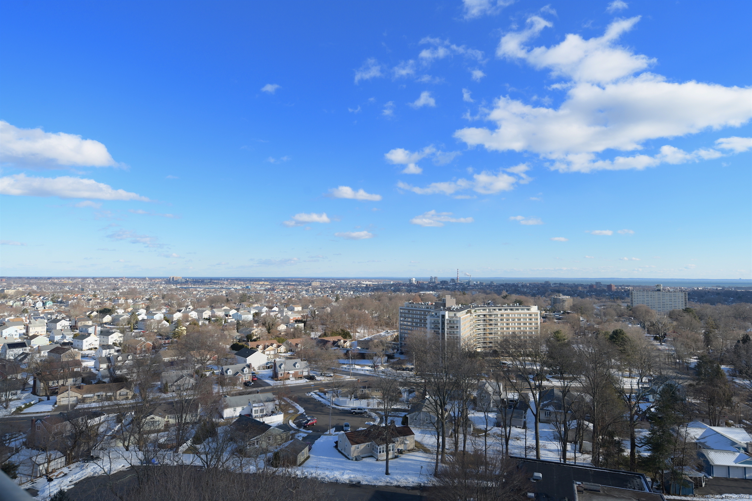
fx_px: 501
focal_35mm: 24
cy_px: 250
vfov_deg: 53.1
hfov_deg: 73.7
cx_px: 376
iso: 125
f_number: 6.3
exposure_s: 1/320
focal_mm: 24
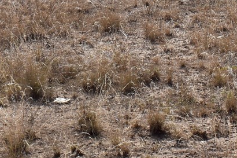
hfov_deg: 11.7
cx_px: 87
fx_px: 1152
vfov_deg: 7.7
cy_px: -63
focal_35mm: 175
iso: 100
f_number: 10
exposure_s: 1/400
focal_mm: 22
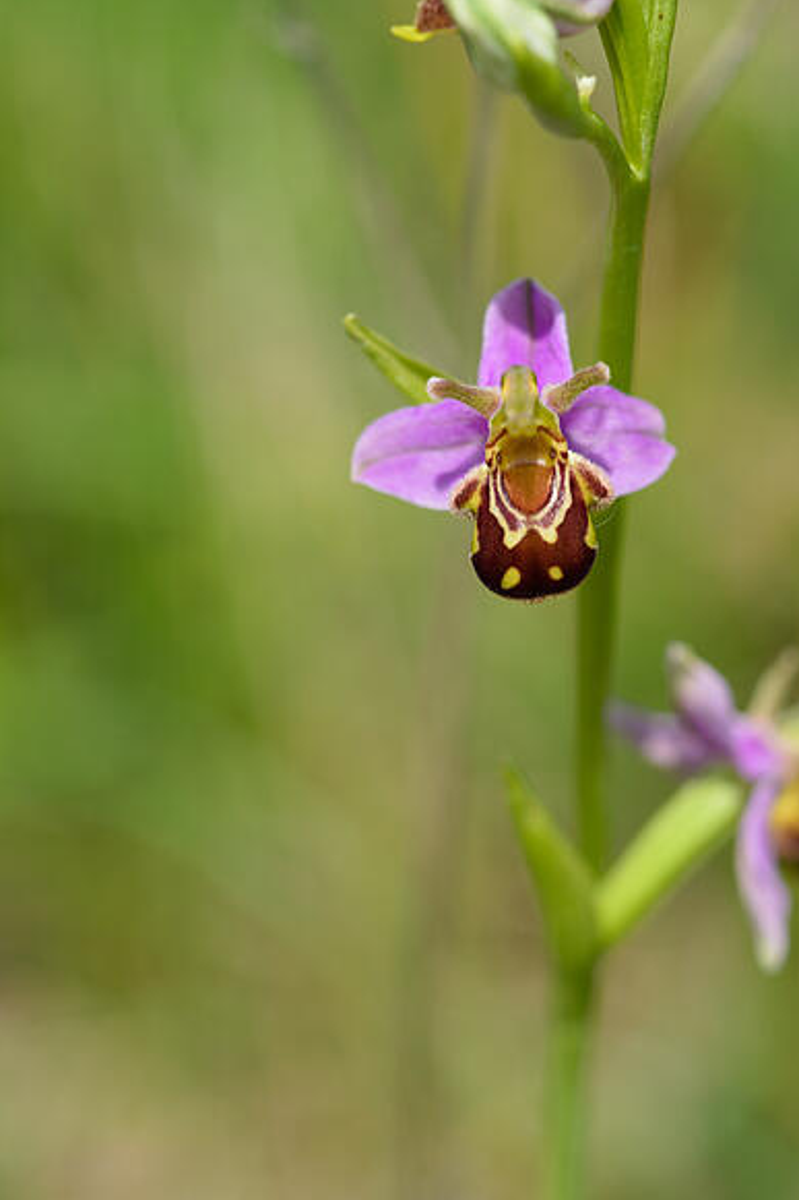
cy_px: 600
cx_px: 402
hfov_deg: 10.1
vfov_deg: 15.1
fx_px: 4530
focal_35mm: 136
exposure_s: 1/250
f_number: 5
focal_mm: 90
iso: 100
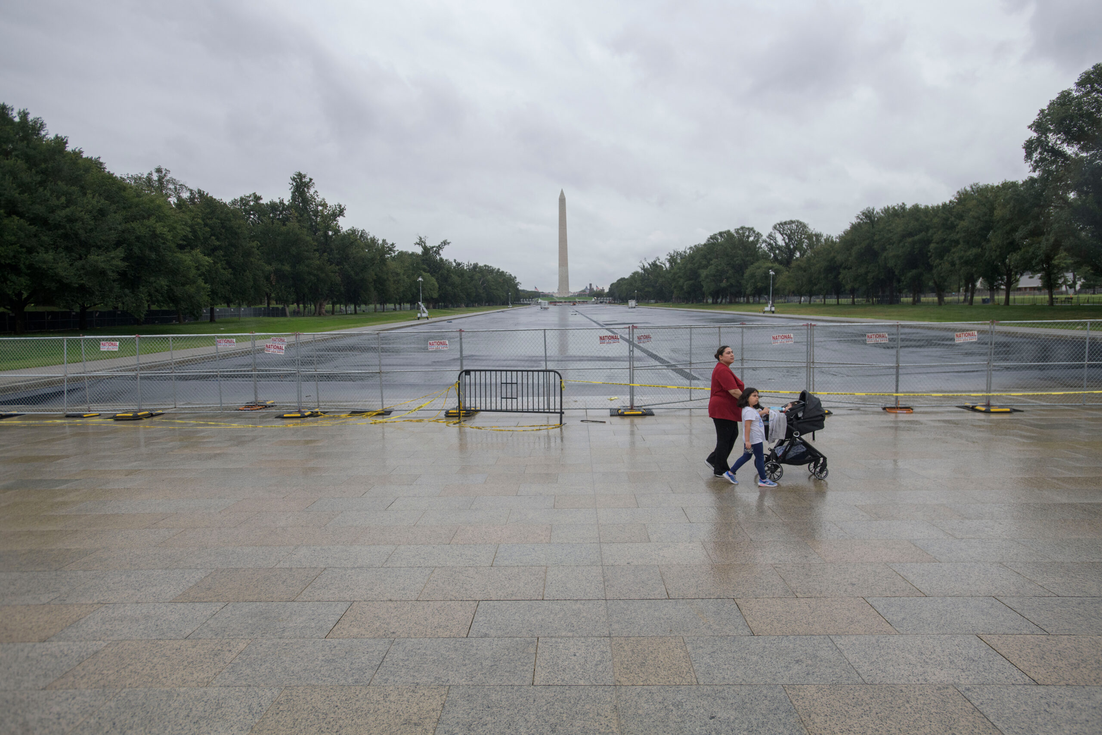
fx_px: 735
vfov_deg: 53.1
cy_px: 368
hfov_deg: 73.7
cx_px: 551
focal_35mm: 24
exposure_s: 1/320
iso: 400
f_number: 5.6
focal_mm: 24
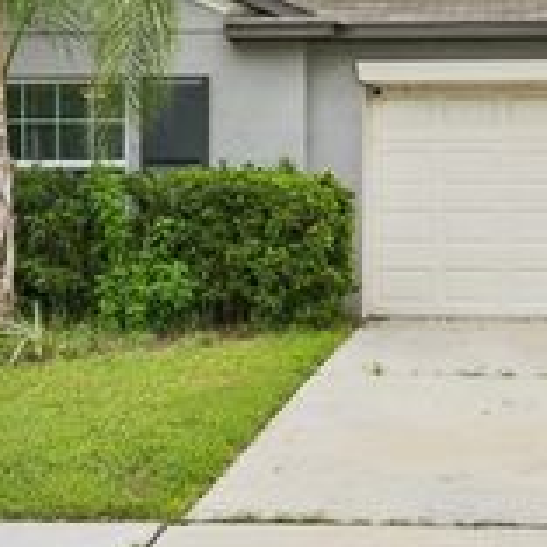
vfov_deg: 25.8
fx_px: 1186
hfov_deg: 25.6
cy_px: 186
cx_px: 425
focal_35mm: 66
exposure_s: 1/1000
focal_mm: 24.5
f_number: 8
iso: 400
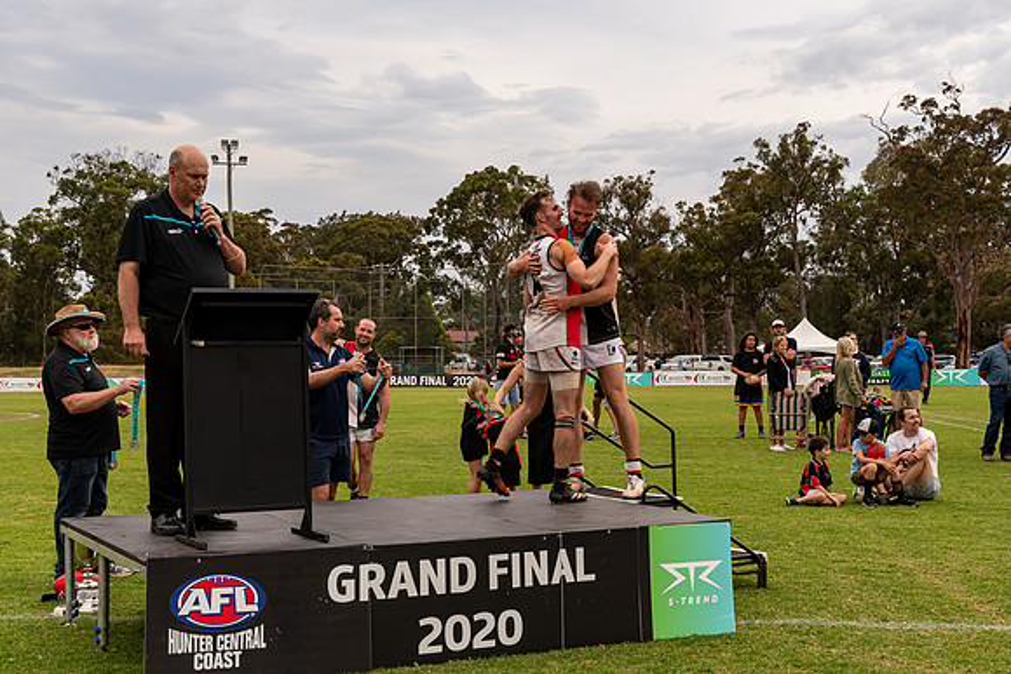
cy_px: 337
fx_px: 1433
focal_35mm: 51
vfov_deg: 26.5
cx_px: 506
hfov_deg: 38.9
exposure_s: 1/400
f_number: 6.3
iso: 400
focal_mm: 34
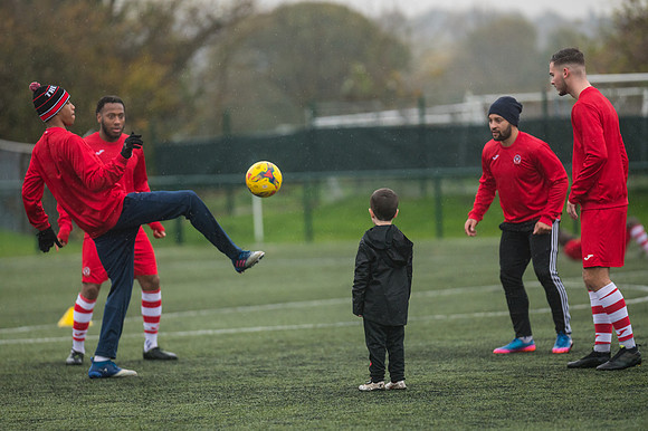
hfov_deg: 8.0
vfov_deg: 5.3
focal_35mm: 257
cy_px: 216
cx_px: 301
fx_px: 4626
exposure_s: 1/1250
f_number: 2.8
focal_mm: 240
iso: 2000
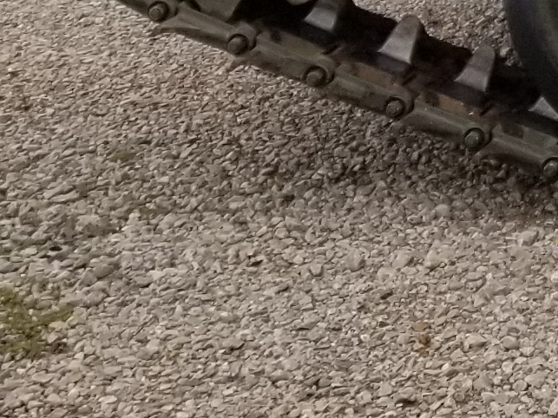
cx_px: 1557
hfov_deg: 9.8
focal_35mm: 163
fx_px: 2627
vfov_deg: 8.4
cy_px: -573
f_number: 1.7
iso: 50
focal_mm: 4.25
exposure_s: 1/650
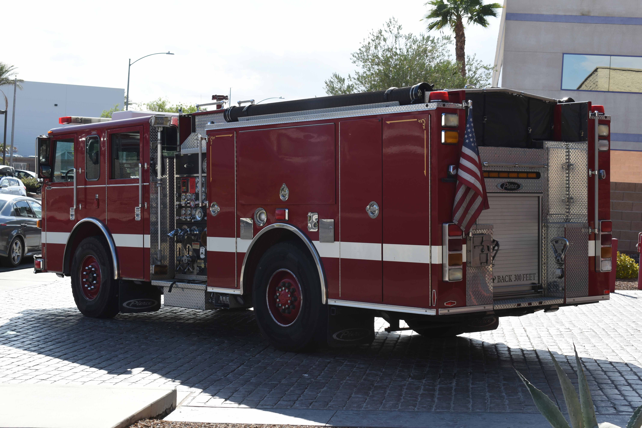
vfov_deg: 22.6
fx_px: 1070
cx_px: 321
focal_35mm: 60
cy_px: 214
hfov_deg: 33.4
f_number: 8
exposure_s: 1/250
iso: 100
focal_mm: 40
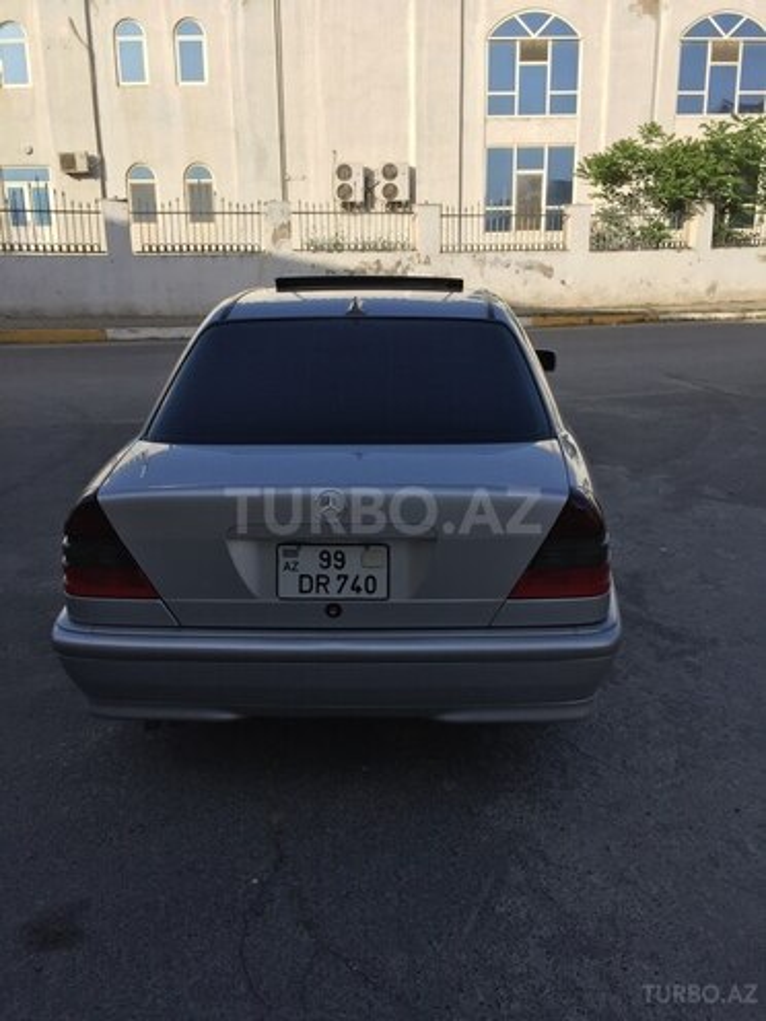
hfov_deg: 48.2
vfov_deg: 61.7
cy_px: 510
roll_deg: -0.2
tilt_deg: -12.9
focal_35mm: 29
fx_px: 856
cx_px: 383
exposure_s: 1/1721
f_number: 2.2
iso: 32
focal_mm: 4.15
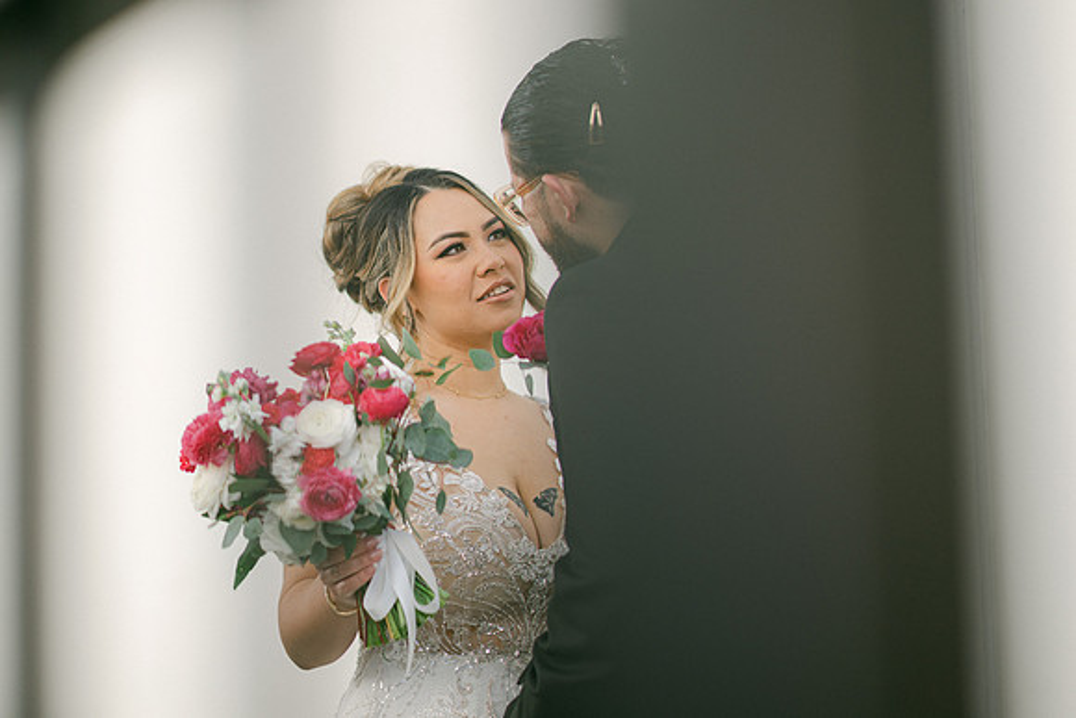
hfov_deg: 23.9
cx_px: 538
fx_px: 2541
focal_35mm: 85
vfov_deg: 16.1
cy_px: 359
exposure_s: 1/2000
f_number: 1.8
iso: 80
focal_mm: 85
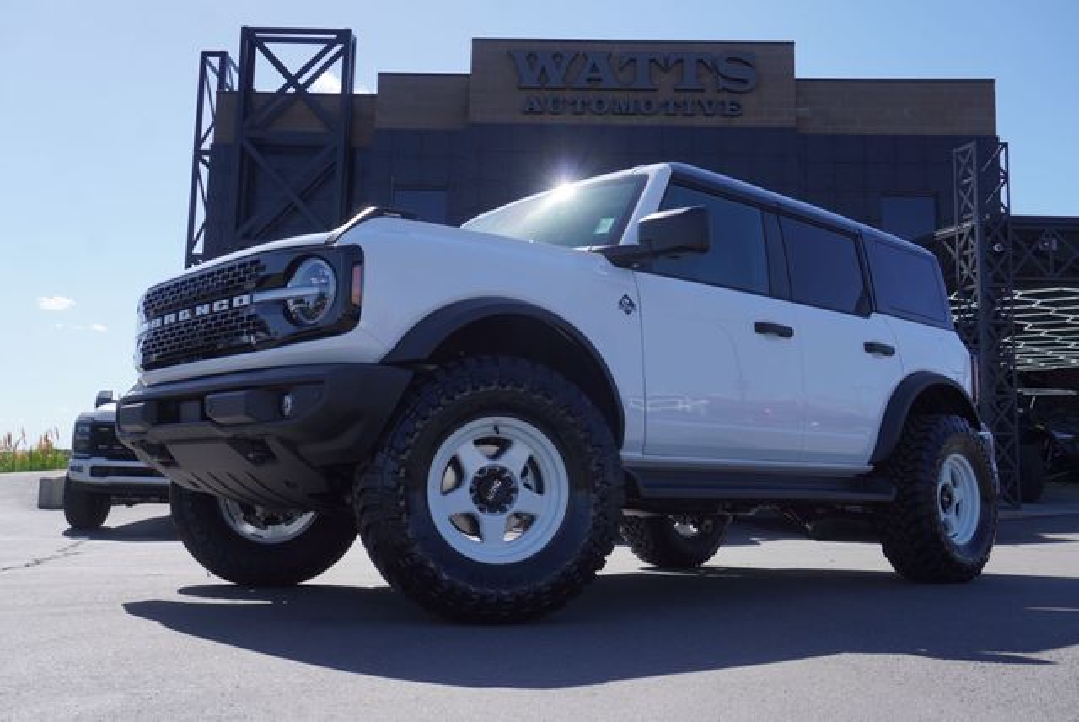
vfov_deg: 38.4
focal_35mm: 34
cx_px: 540
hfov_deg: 55.1
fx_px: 1035
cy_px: 361
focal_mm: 23
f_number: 8
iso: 100
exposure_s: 1/250
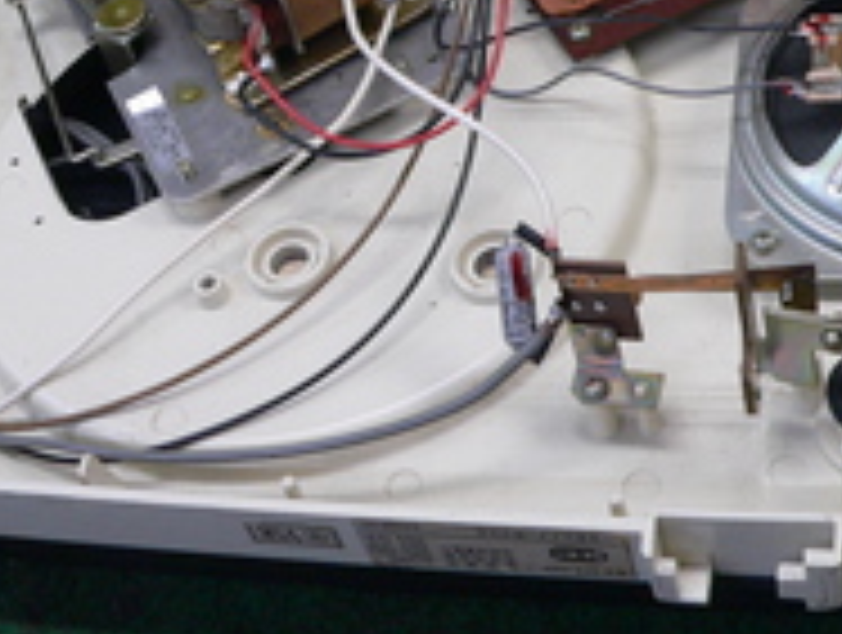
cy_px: 70
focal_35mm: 73
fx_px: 1779
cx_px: 369
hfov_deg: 26.6
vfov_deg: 19.9
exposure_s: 1/50
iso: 200
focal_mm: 6
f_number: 2.8
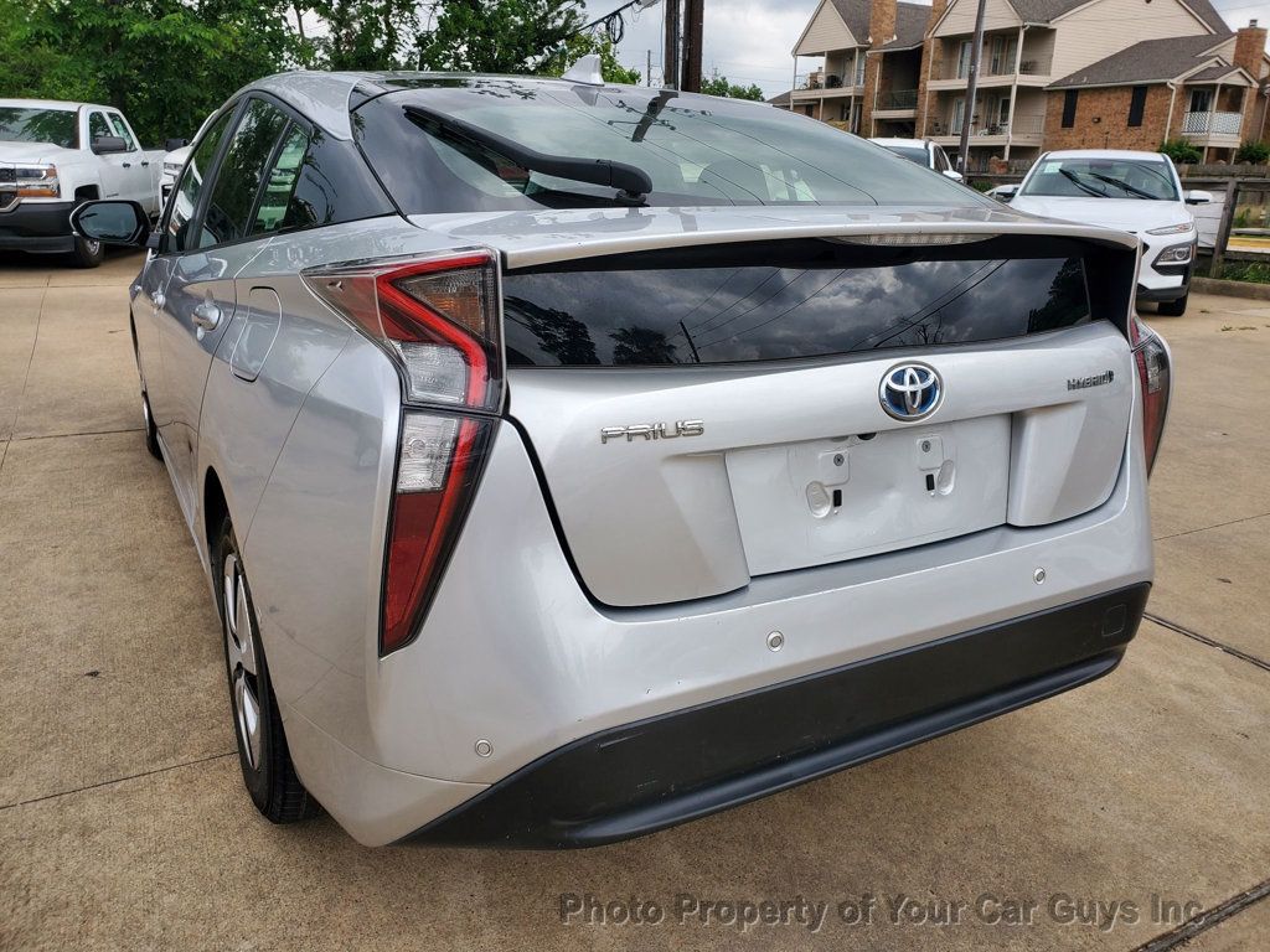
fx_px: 954
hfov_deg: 67.3
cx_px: 635
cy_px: 476
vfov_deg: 53.1
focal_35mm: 26
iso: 50
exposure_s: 1/992
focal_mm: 4.3
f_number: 2.4
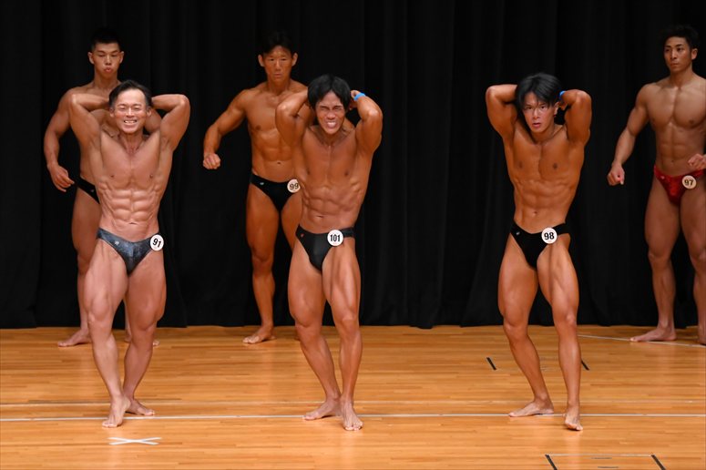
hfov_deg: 8.6
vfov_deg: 5.7
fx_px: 4704
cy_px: 235
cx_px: 353
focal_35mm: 240
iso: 3200
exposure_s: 1/400
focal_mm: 160
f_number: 5.6
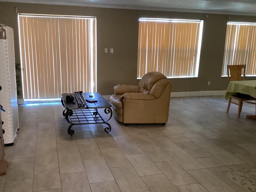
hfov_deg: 51.3
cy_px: 105
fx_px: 266
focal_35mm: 36
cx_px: 120
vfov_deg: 39.6
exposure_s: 1/40
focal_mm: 3.3
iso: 400
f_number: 2.4
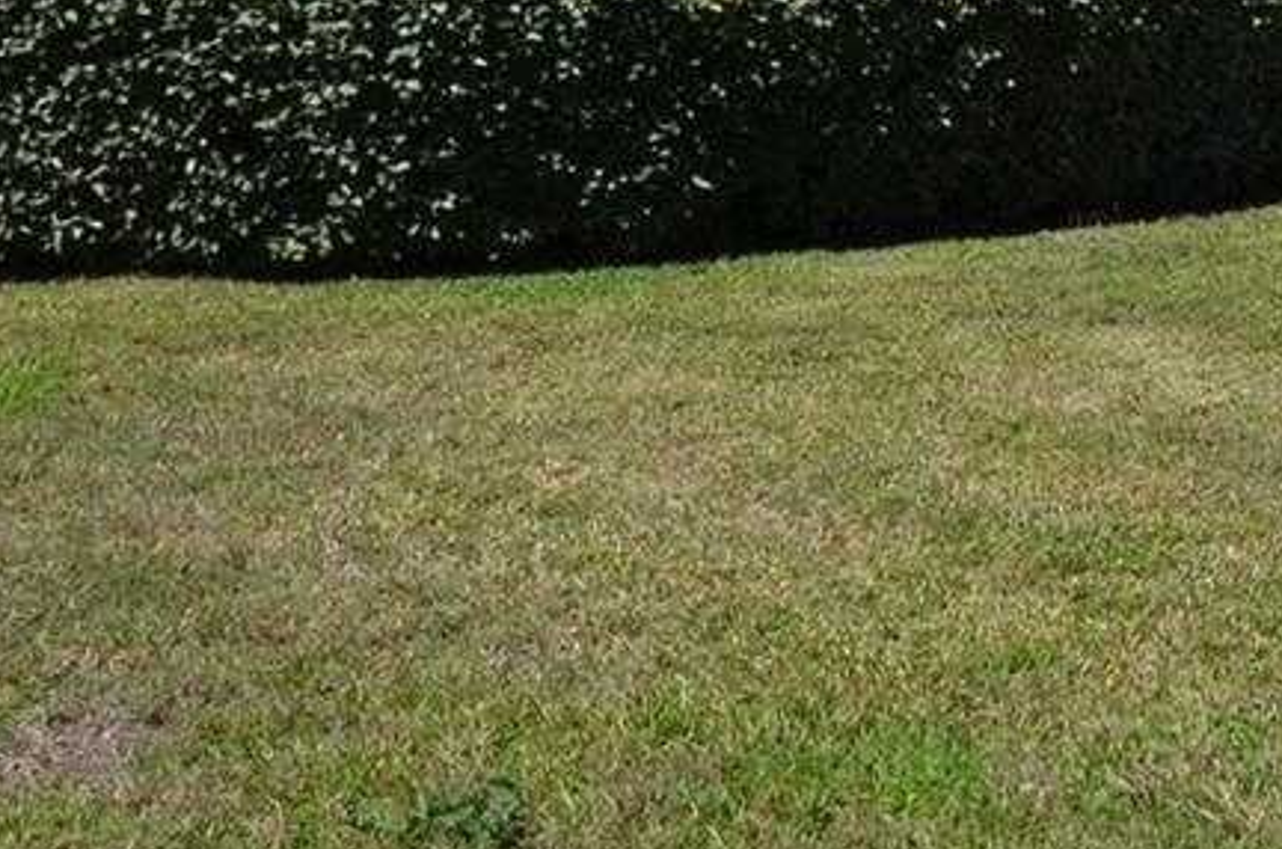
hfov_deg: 19.7
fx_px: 3553
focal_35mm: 100
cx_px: 1341
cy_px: -364
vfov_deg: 13.0
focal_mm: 18
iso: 100
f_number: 9
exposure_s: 1/320
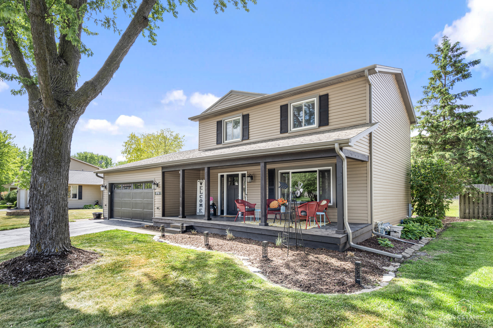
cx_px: 246
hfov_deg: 86.9
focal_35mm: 19
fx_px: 260
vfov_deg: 64.6
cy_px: 164
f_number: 10
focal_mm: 19
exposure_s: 1/30
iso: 200
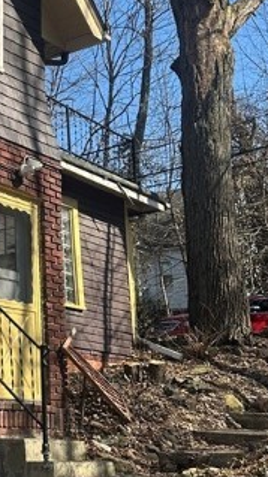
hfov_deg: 17.1
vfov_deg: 33.3
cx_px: -141
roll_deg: -2.4
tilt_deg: +13.5
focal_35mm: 63
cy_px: 221
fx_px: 797
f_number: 1.78
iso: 80
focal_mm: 6.86
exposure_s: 1/1812
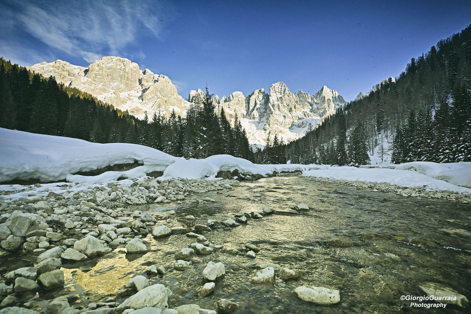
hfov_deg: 90.0
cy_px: 157
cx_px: 236
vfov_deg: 67.4
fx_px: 235
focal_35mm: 18
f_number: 4.5
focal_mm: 12
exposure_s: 1/400
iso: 100
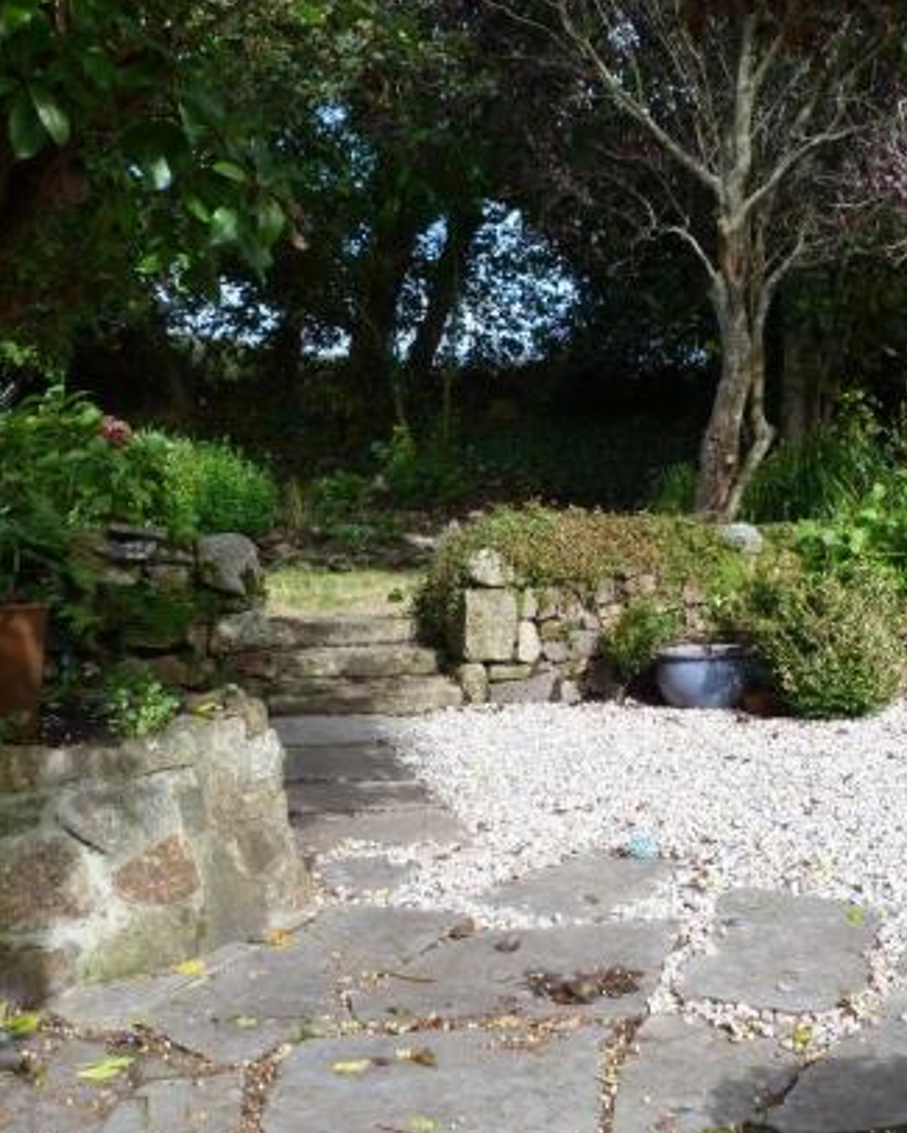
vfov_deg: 51.5
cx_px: 627
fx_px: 1174
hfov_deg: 41.5
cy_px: 601
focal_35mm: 35
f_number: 4
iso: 80
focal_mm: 4.5
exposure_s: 1/250
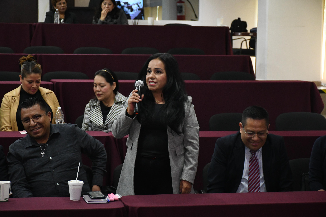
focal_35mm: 105
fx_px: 951
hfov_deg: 19.5
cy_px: 108
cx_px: 163
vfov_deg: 13.0
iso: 5000
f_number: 5
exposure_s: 1/100
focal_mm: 70
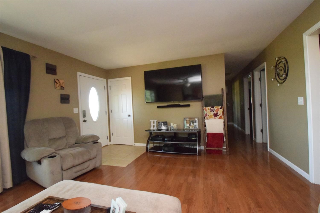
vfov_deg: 77.3
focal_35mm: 15
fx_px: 133
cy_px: 106
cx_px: 160
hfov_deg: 100.4
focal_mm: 10
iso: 12800
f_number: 10
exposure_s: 1/200
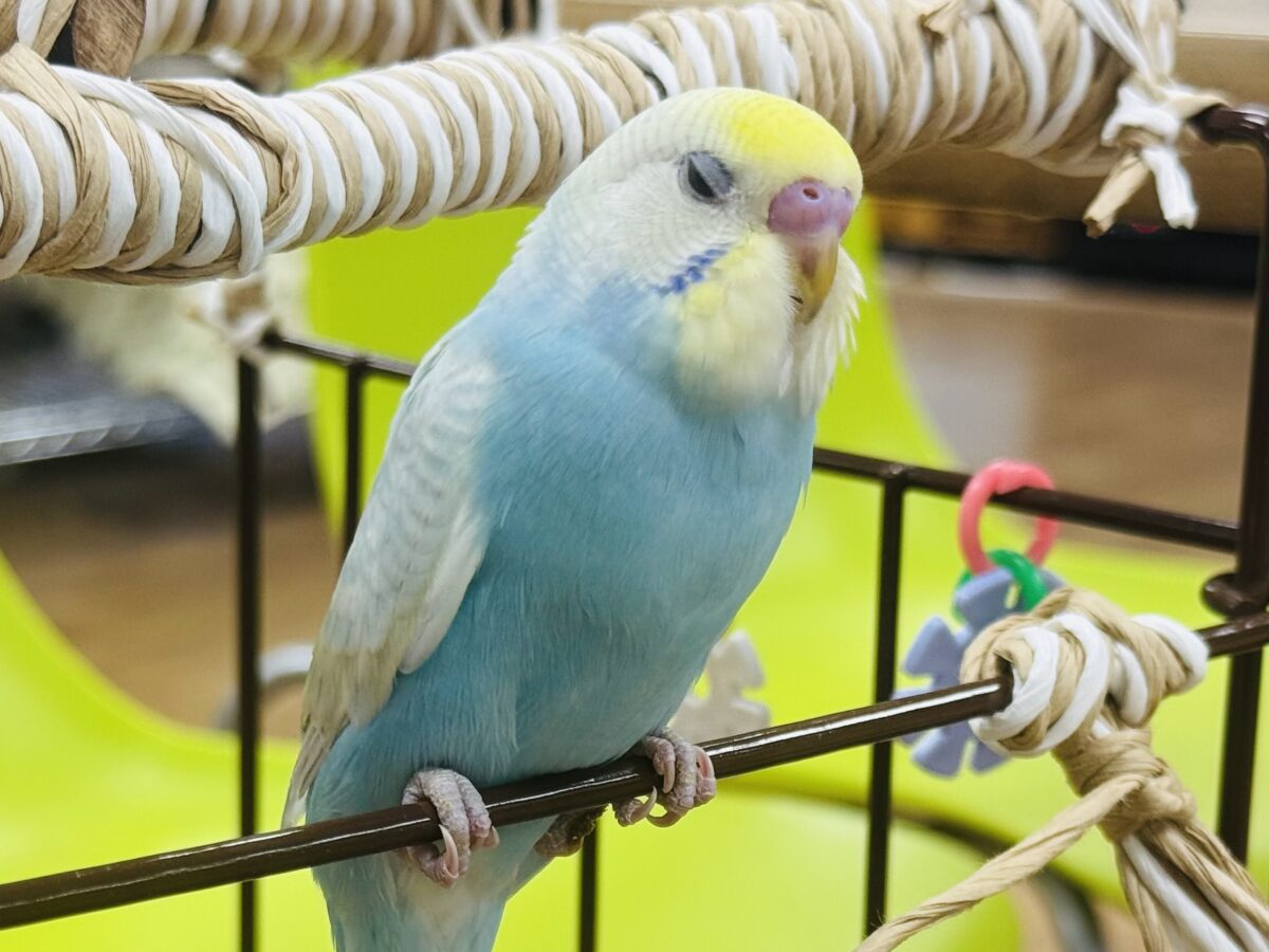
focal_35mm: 48
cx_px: 634
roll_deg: -0.7
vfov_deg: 30.3
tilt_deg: -15.8
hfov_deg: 39.7
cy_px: 476
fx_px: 1760
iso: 64
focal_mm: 6.76
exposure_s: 1/100
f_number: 1.78
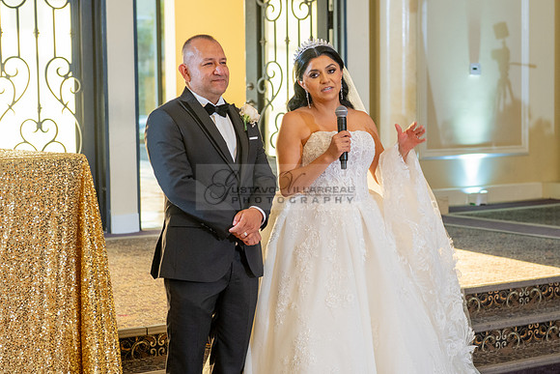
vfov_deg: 15.6
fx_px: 1361
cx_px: 345
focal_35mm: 87
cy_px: 209
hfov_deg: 23.2
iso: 800
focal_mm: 70
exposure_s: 1/80
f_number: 4
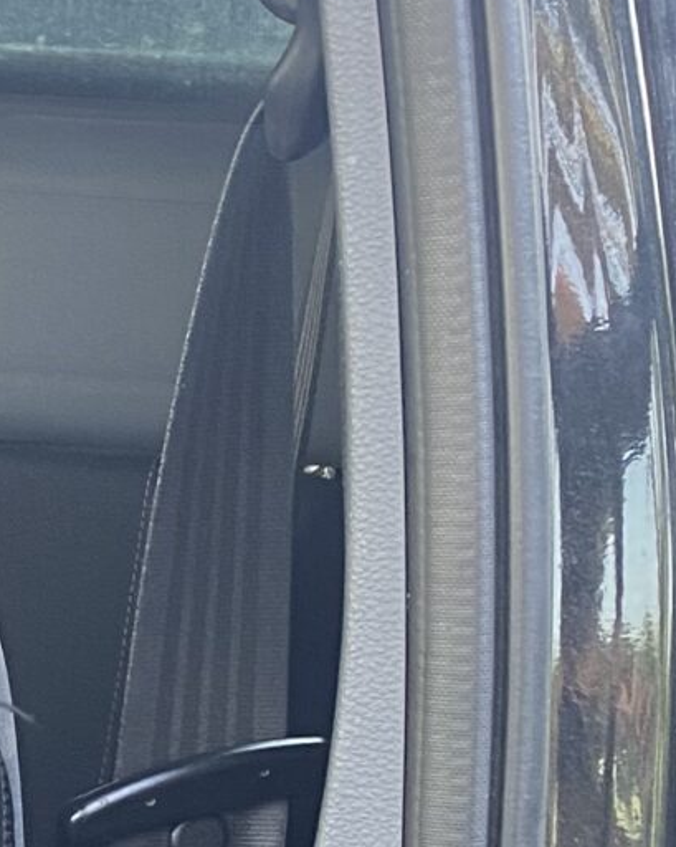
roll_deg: +0.3
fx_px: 3179
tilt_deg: -21.9
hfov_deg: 11.1
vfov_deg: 14.2
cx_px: -666
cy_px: 1244
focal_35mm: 127
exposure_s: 1/100
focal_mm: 4.25
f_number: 1.8
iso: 125
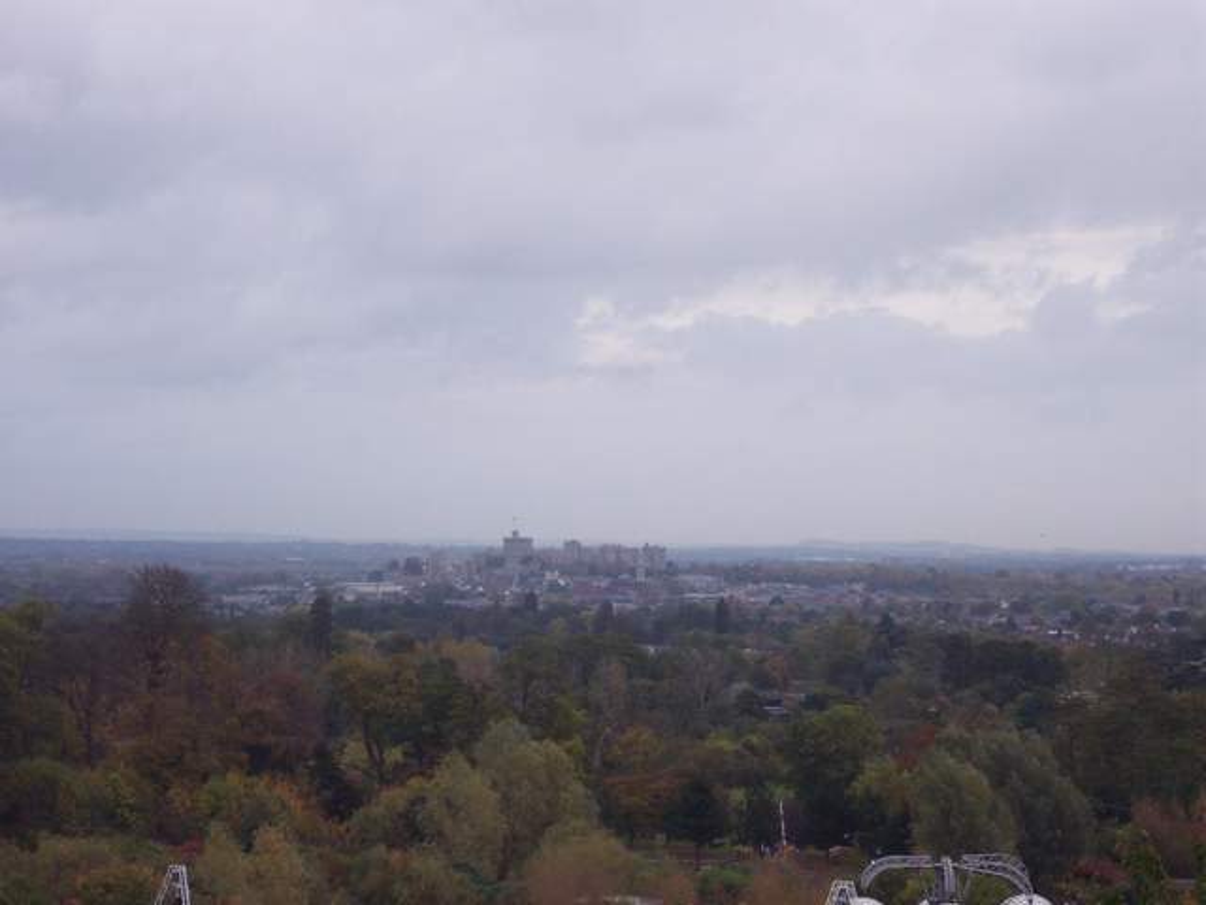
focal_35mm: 114
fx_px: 3972
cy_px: 452
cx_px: 603
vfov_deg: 13.0
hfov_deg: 17.3
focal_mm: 24
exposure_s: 1/60
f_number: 4.8
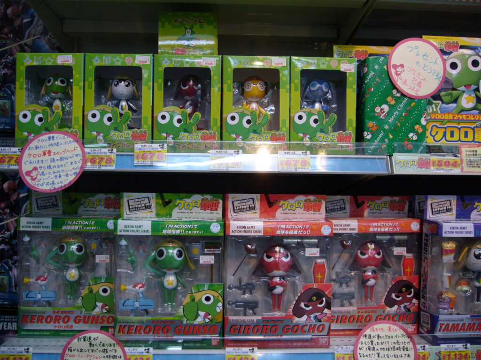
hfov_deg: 52.6
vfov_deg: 40.7
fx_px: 486
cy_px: 180
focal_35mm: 35
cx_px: 240
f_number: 2.8
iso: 100
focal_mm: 5.8
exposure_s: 1/40
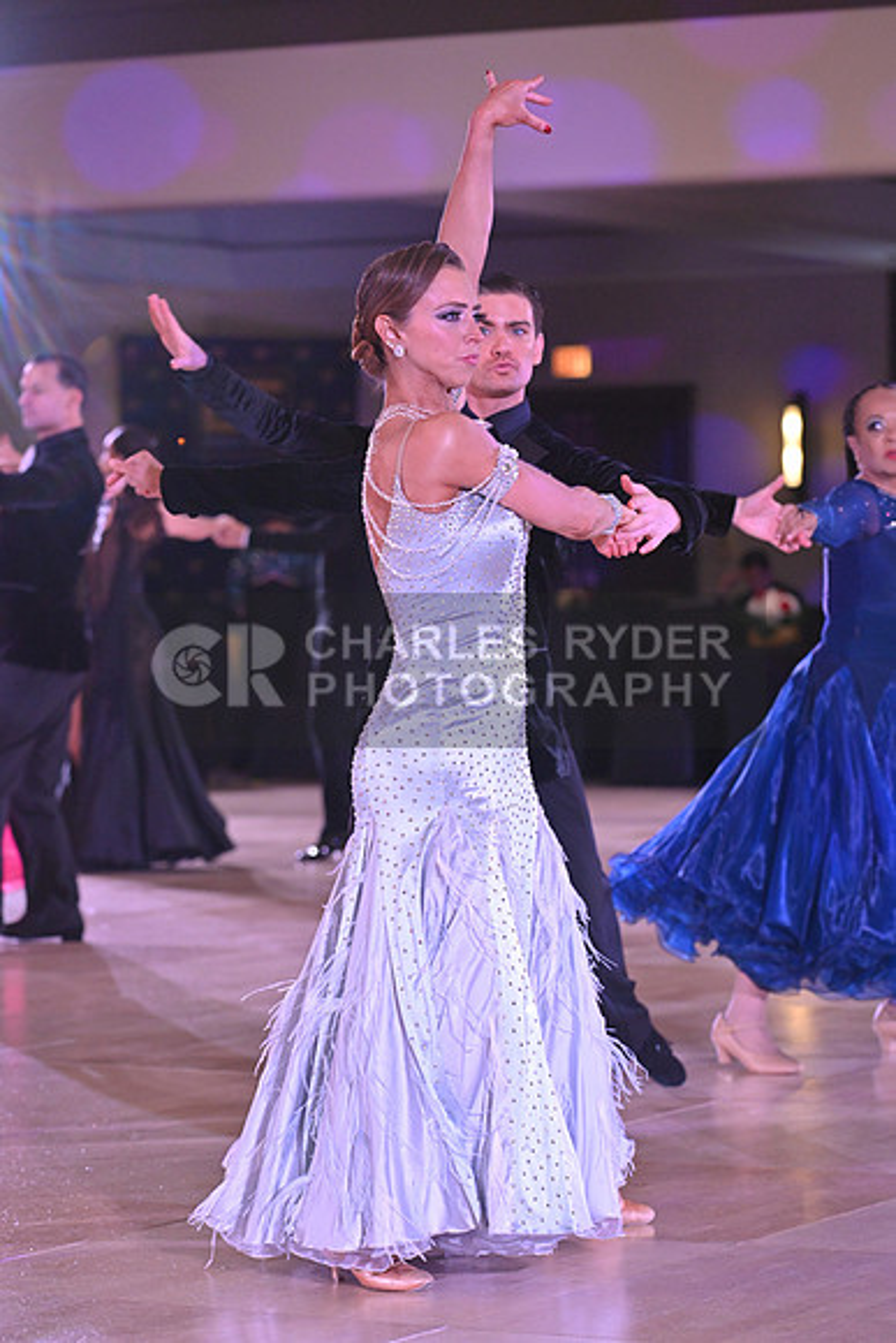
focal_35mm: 120
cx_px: 448
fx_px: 4477
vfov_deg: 17.1
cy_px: 672
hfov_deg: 11.4
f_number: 5
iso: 3200
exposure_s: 1/320
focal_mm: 120
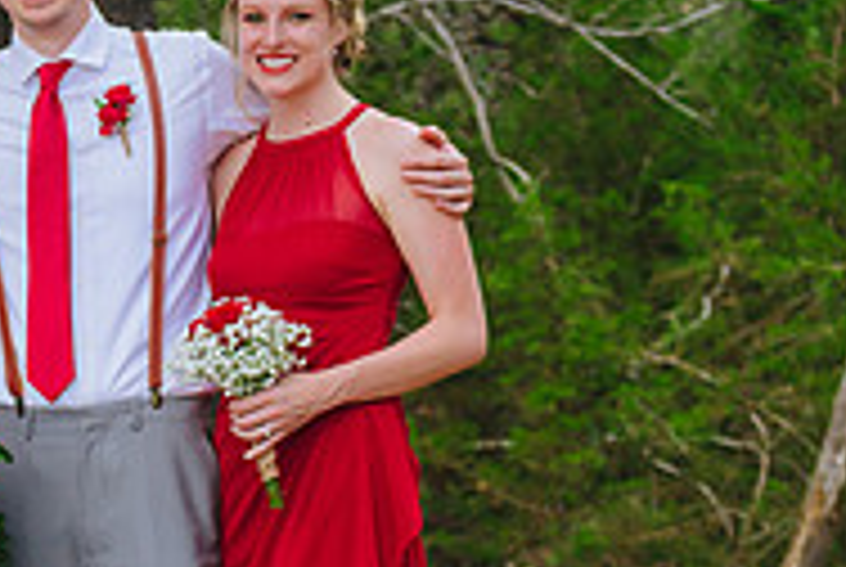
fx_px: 3766
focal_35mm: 160
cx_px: -166
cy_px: 434
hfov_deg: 12.5
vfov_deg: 8.6
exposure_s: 1/400
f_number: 4
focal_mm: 52
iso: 200
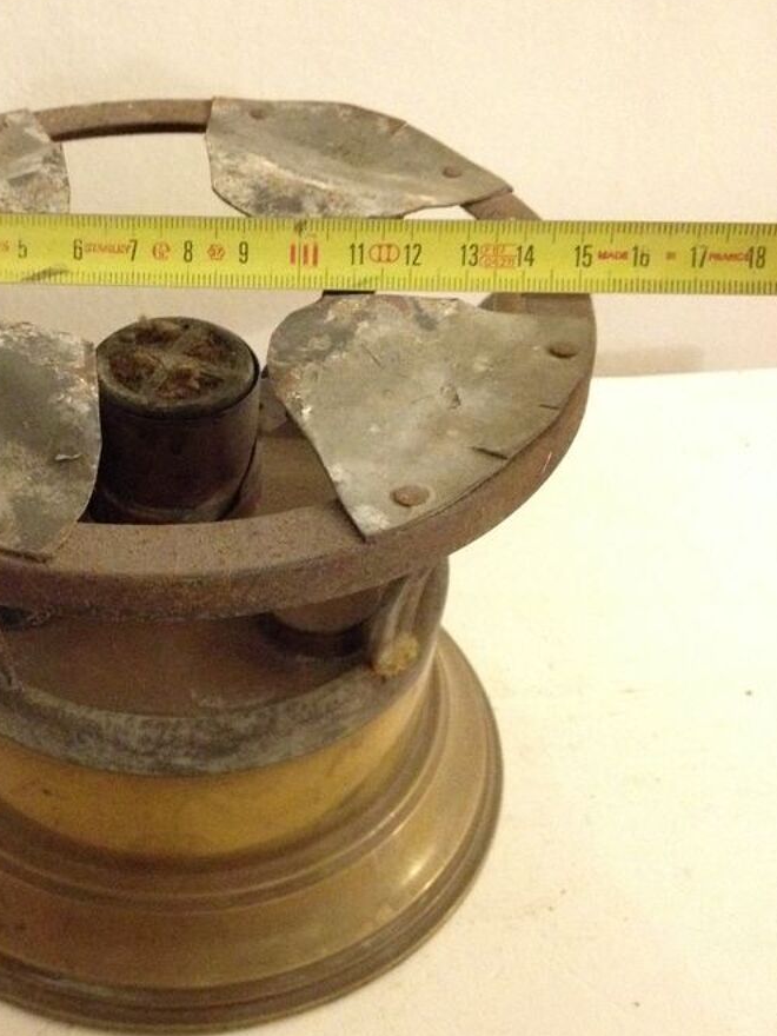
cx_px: 197
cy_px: 561
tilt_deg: -40.7
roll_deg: -2.5
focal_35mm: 53
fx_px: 1586
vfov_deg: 36.1
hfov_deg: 27.2
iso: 800
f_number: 2.4
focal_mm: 4.28
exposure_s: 1/15
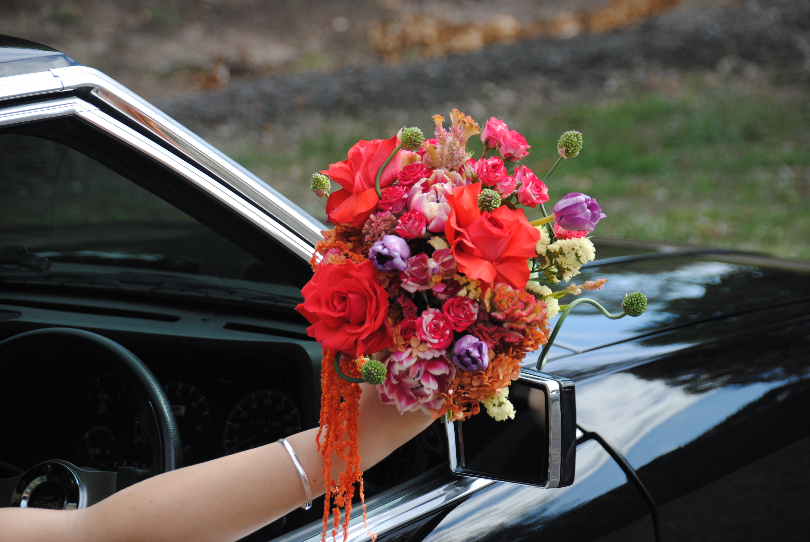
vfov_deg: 8.7
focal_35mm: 158
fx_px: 3548
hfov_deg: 13.0
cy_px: 271
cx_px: 405
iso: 200
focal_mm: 105
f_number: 5.3
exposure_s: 1/400
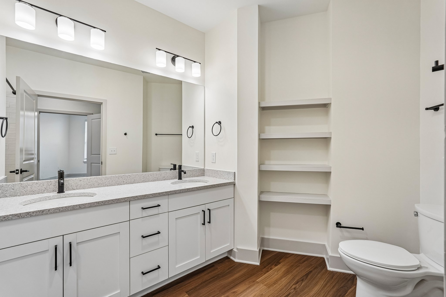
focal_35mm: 16
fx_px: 204
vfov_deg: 72.0
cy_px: 148
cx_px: 223
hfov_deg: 95.0
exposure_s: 1/50
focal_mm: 16.5
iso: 800
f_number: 8
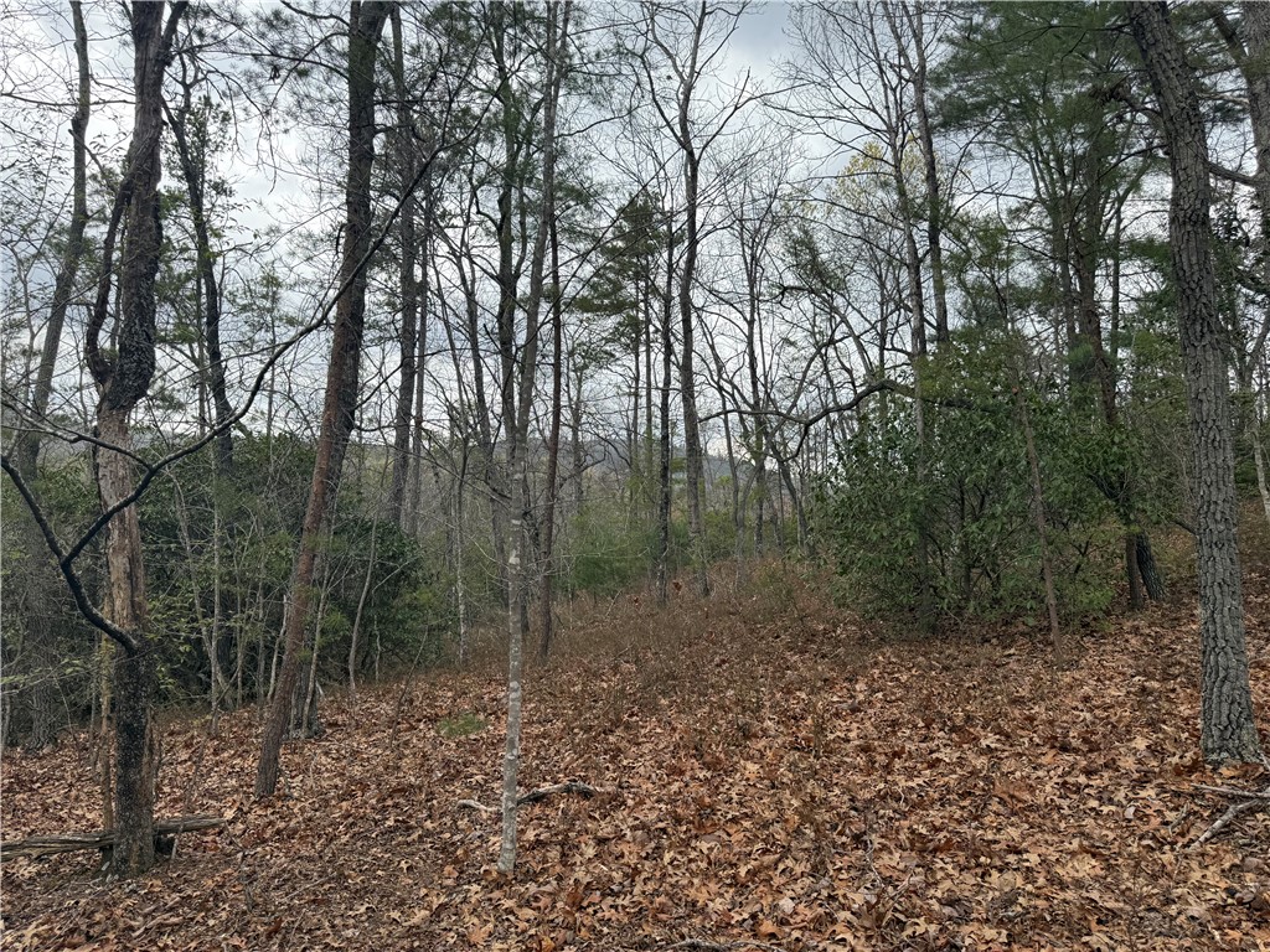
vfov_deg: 56.8
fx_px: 881
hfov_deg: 71.6
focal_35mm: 24
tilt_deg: +6.5
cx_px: 635
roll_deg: -0.9
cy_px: 476
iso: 100
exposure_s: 1/2169
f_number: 1.78
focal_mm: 6.76
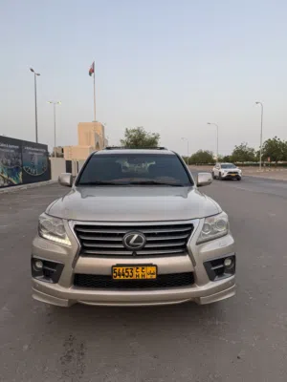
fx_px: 265
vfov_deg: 71.6
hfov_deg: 56.8
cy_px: 191
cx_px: 144
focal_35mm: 24
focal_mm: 6.76
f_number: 1.78
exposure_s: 1/524
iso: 100
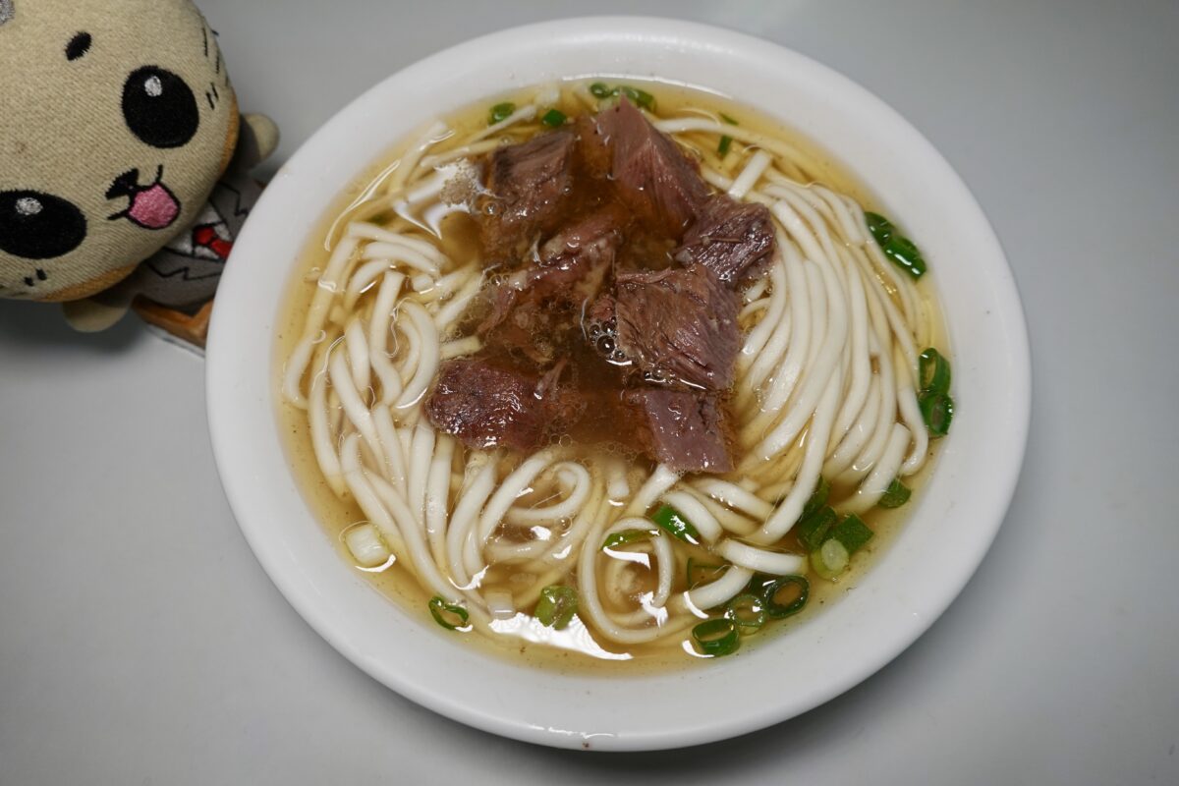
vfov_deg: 53.1
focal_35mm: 24
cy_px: 393
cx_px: 590
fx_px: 786
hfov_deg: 73.7
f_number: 2.8
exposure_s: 1/80
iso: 100
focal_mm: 9
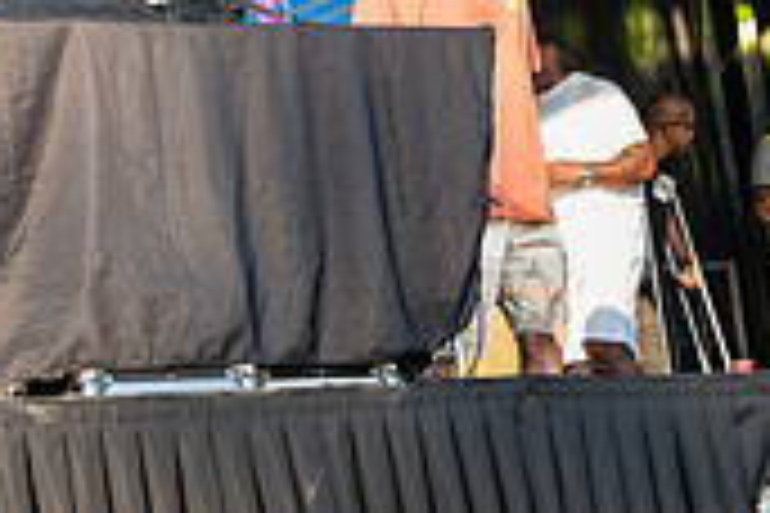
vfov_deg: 10.2
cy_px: -317
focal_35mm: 129
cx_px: -342
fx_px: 2759
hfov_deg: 14.9
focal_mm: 38
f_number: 3.5
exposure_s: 1/640
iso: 500
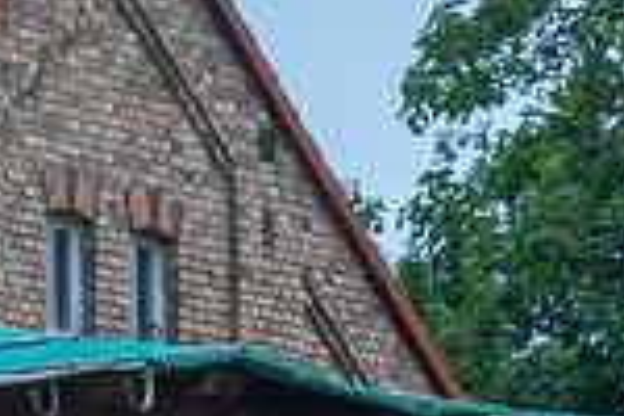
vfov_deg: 3.0
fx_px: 7886
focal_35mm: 455
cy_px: 1194
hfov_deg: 4.5
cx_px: -587
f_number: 7.1
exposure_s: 1/400
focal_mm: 38
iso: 200
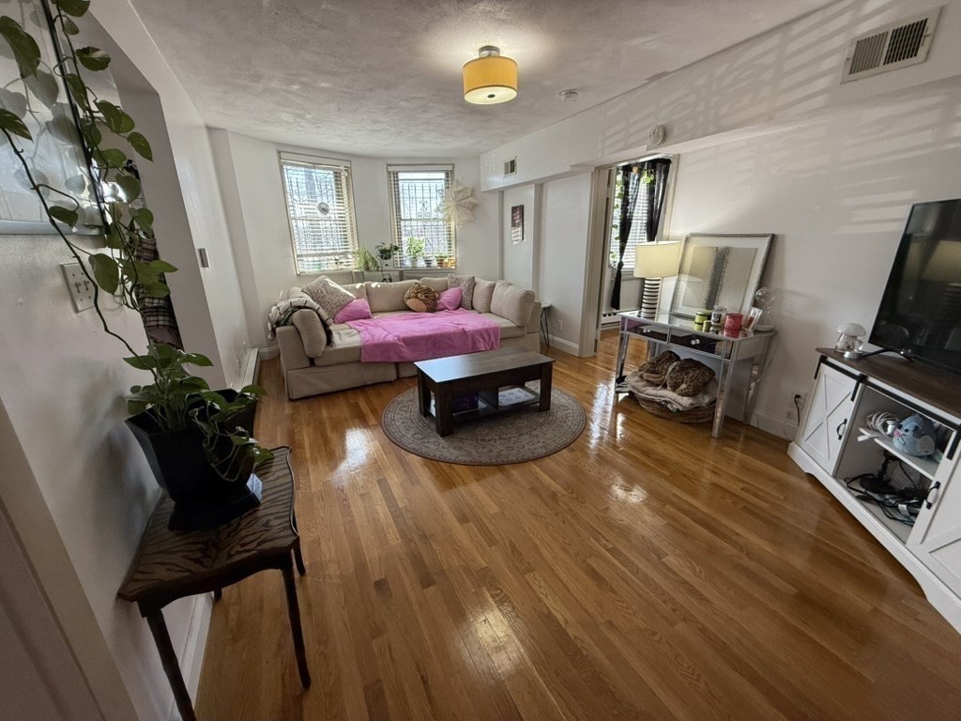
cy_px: 360
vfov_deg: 85.7
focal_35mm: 14
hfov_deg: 102.1
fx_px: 389
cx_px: 480
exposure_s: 1/120
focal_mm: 2.22
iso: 200
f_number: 2.2
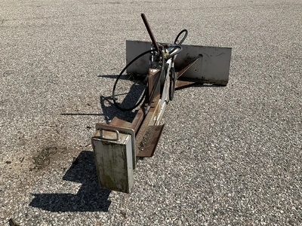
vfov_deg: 48.2
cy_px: 113
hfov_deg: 61.7
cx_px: 151
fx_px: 253
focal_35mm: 29
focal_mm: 3
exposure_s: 1/2427
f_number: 1.8
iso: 25
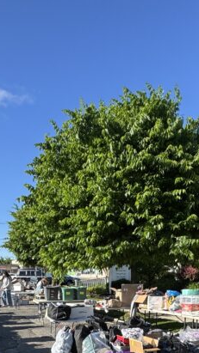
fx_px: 357
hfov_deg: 31.2
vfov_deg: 46.7
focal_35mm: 38
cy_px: 328
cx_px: 103
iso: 40
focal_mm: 2.22
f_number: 2.2
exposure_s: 1/831
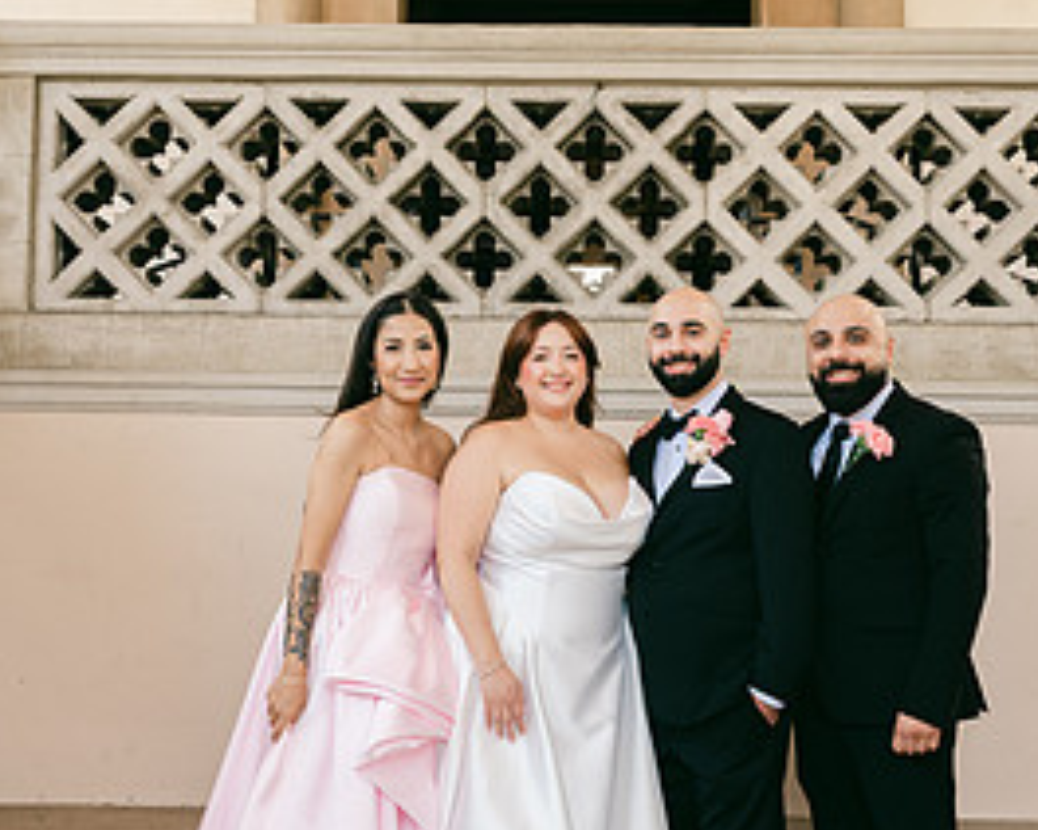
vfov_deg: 27.1
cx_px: 550
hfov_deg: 33.6
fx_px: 1720
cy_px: 468
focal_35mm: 56
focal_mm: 35
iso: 160
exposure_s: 1/160
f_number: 4
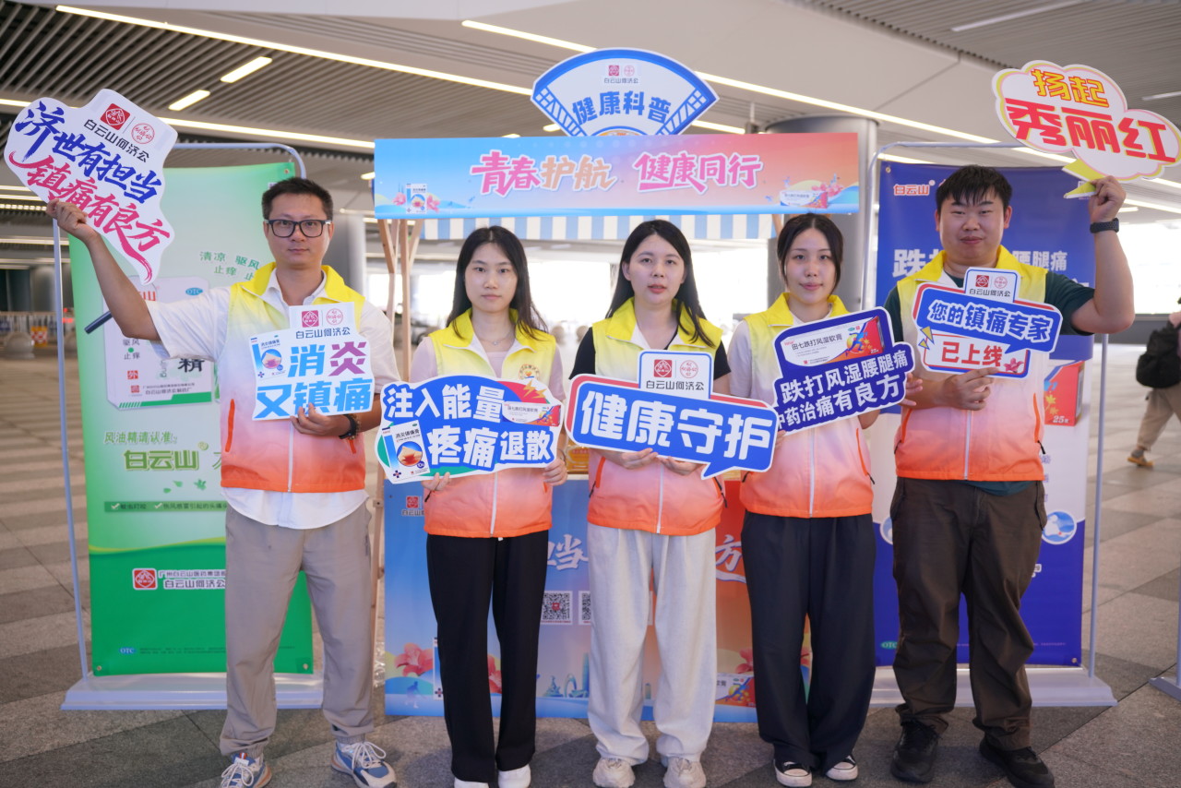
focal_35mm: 30
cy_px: 394
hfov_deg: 62.4
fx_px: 974
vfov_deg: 44.0
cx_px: 590
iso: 400
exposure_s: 1/100
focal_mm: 29.7
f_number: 2.8
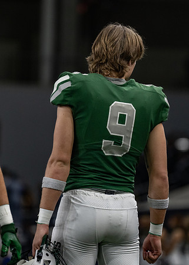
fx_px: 2330
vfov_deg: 6.5
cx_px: 116
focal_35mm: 310
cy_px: 126
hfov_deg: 4.6
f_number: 2.8
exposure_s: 1/1000
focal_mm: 200
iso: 3200
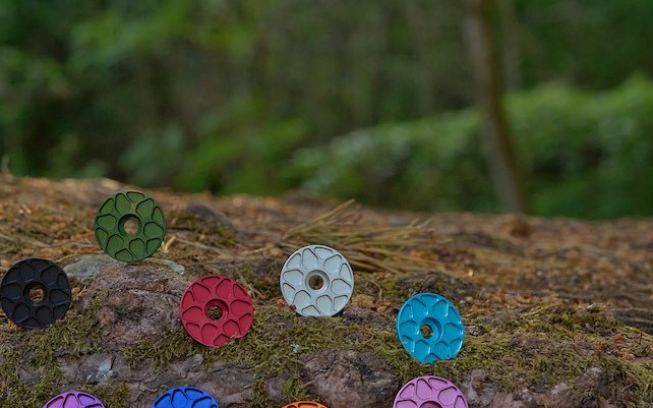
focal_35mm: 148
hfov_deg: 14.1
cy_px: 261
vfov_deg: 8.9
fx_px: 2633
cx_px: 213
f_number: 10
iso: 800
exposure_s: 1/125
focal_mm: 91
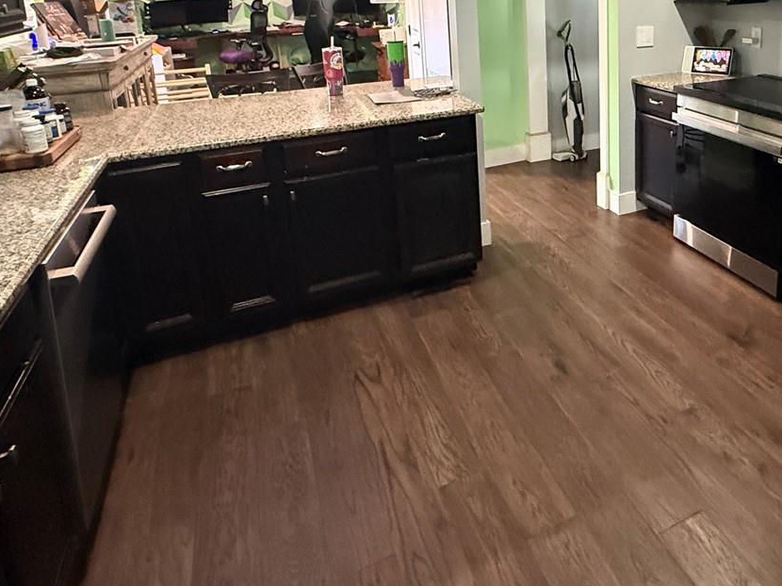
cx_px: 546
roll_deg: +1.1
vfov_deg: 47.5
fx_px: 610
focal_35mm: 27
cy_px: 90
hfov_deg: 63.0
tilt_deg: -10.3
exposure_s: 1/60
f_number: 2.2
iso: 1000
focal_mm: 2.22
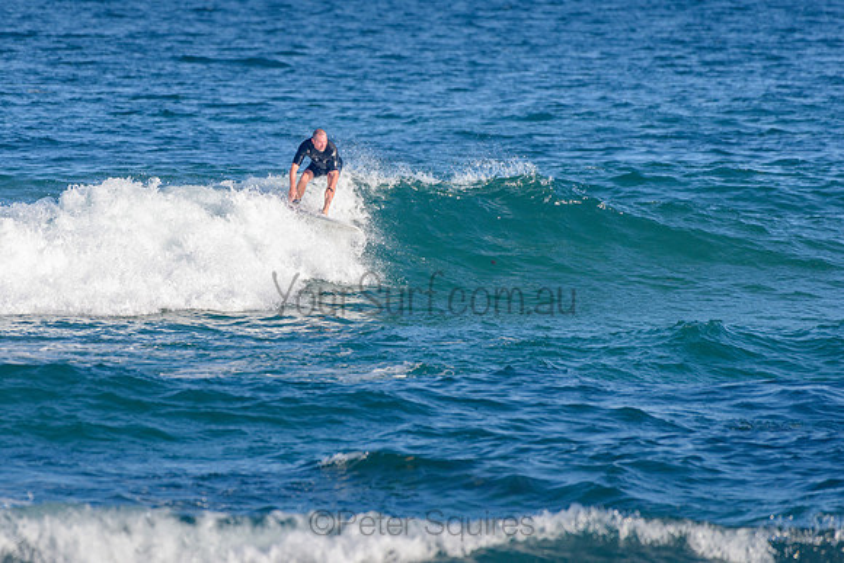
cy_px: 218
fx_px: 14379
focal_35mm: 613
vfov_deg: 2.2
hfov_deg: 3.4
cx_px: 326
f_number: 5.6
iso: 125
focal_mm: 500
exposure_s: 1/2000
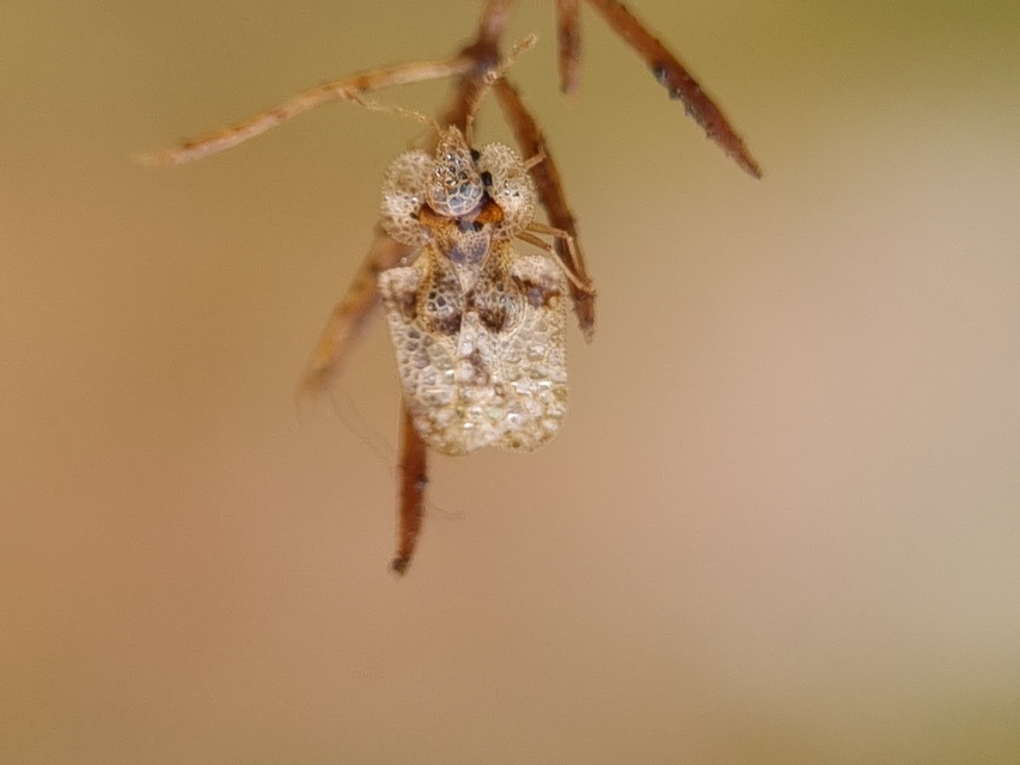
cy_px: 382
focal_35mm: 26
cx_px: 510
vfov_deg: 53.1
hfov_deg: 67.3
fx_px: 766
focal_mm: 5.4
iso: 50
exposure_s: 1/179
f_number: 1.8
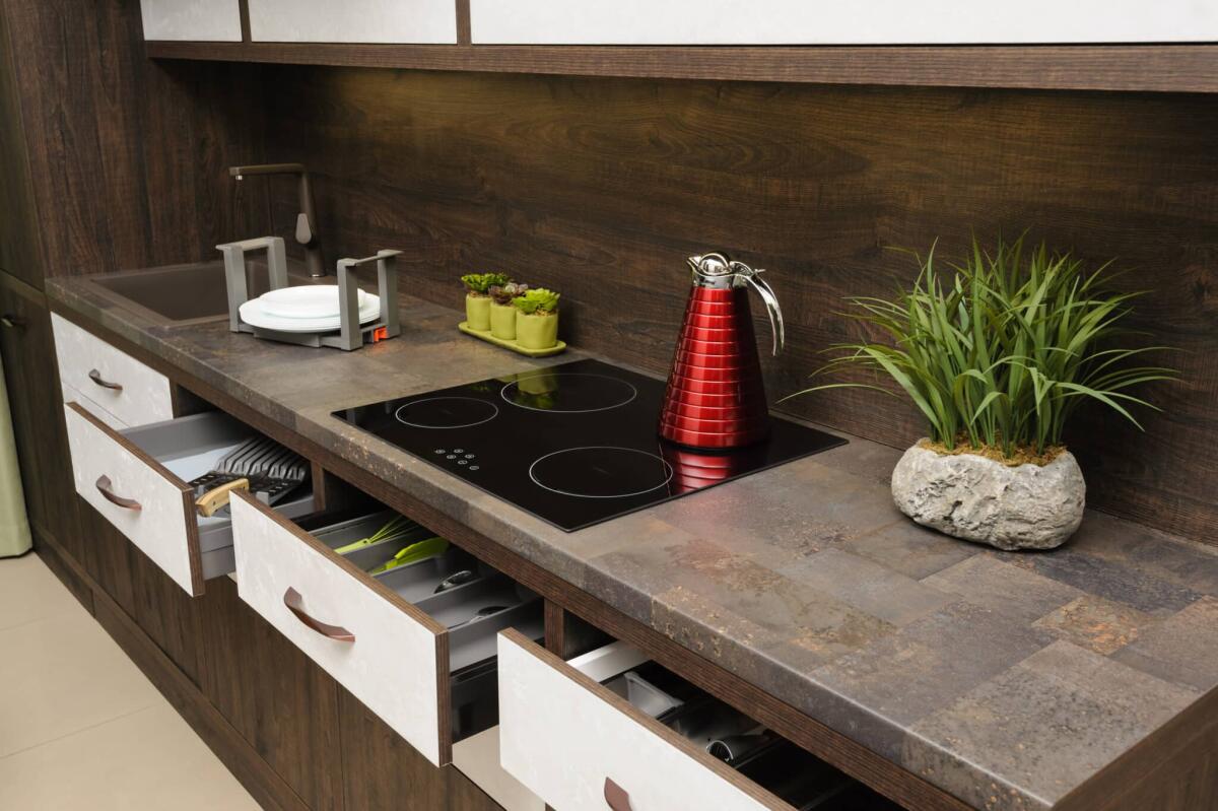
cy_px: 406
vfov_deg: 41.1
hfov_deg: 58.7
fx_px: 1082
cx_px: 609
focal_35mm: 32
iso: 400
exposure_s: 1/60
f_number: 9
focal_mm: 32
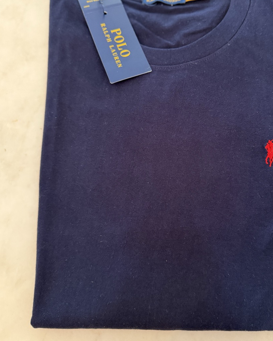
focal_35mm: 32
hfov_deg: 45.4
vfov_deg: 55.6
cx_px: 170
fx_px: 323
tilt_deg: -74.0
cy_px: 159
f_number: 1.78
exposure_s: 1/60
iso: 500
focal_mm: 6.76
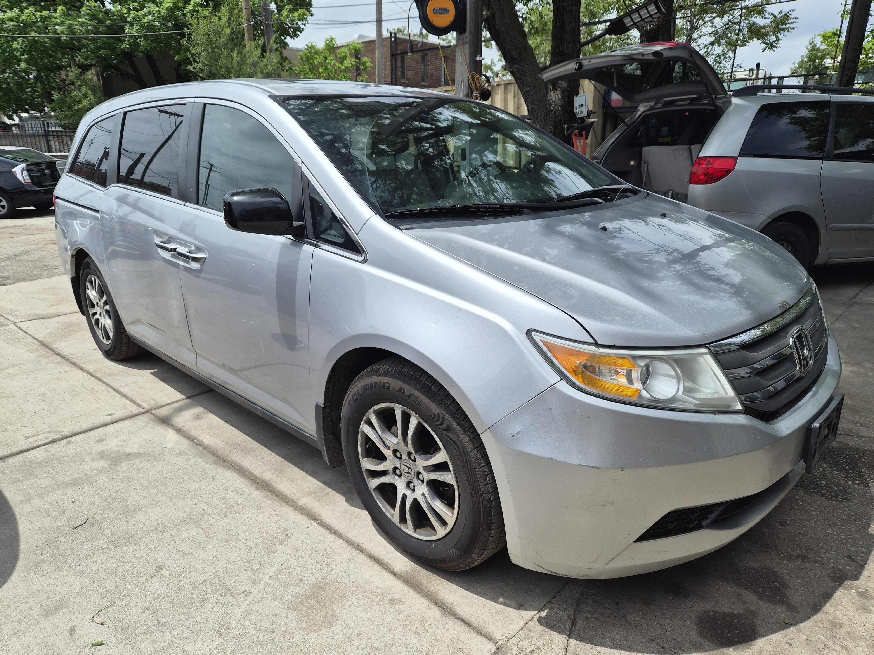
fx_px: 581
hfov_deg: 73.9
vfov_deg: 58.9
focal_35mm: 23
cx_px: 437
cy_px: 328
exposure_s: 1/7520
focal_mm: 5.4
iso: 80
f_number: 1.8
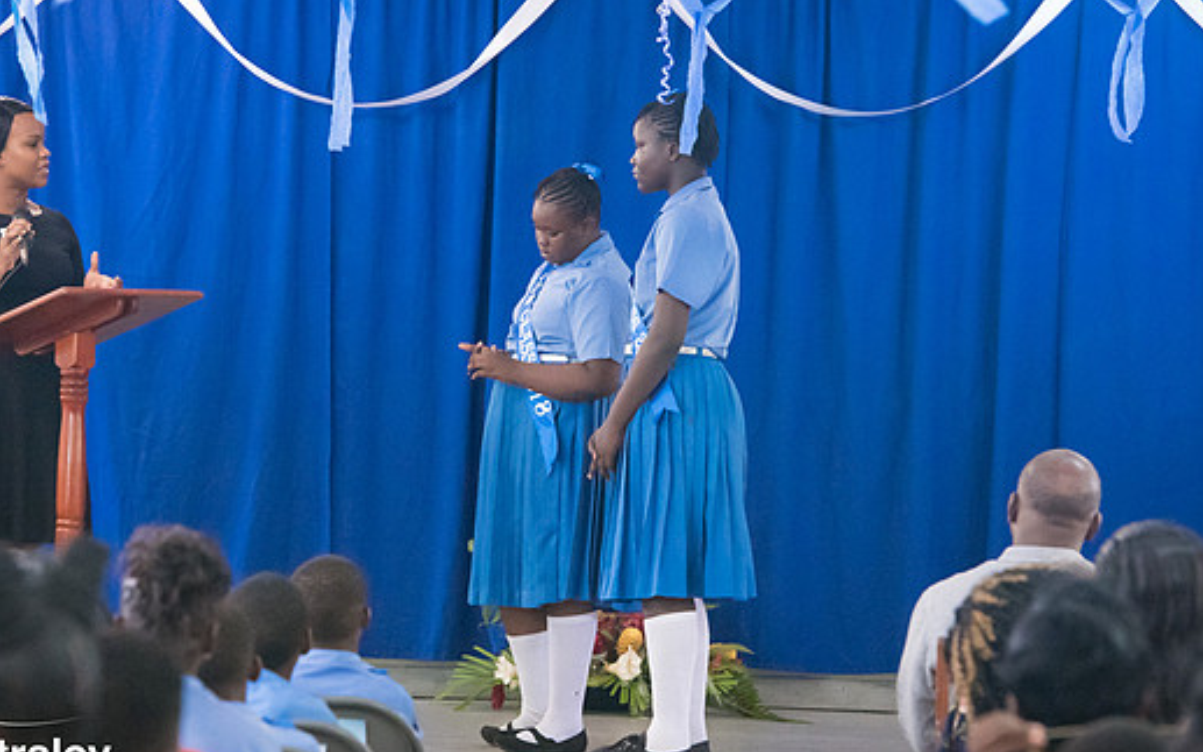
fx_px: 5999
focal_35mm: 183
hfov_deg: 11.5
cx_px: 577
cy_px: 374
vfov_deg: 7.2
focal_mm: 160
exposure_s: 1/200
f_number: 6.3
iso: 20000
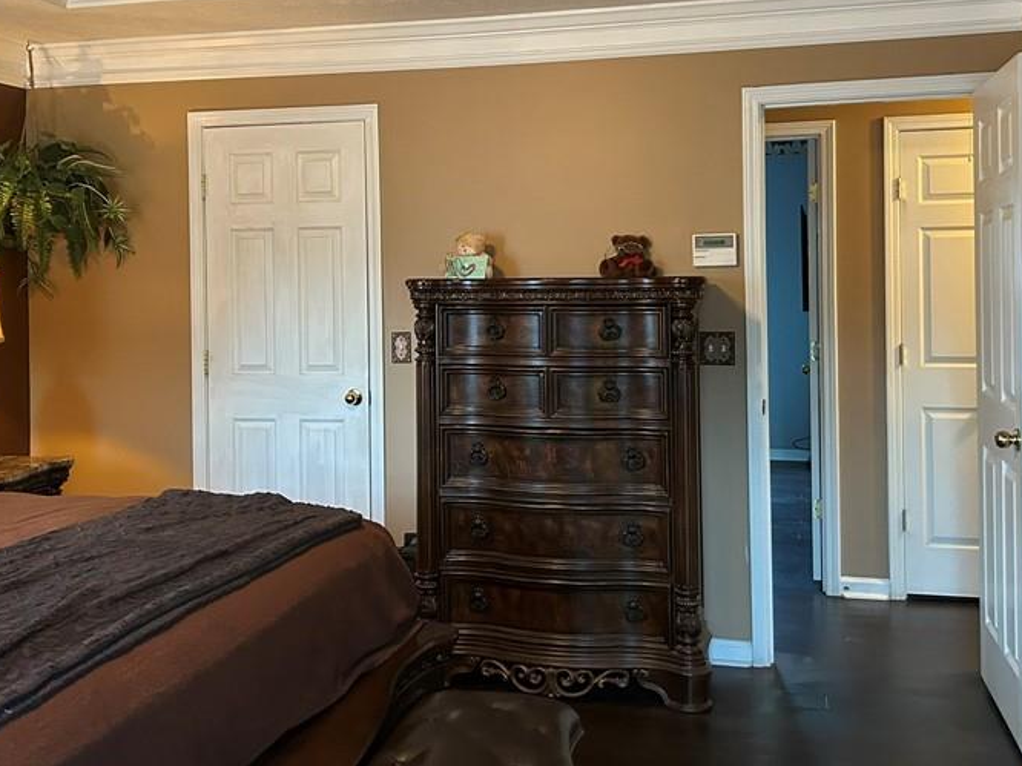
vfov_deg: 35.7
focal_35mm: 40
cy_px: 276
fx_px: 1181
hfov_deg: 46.8
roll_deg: +1.4
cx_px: 496
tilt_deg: +0.4
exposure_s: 1/40
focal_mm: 5.7
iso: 400
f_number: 1.5
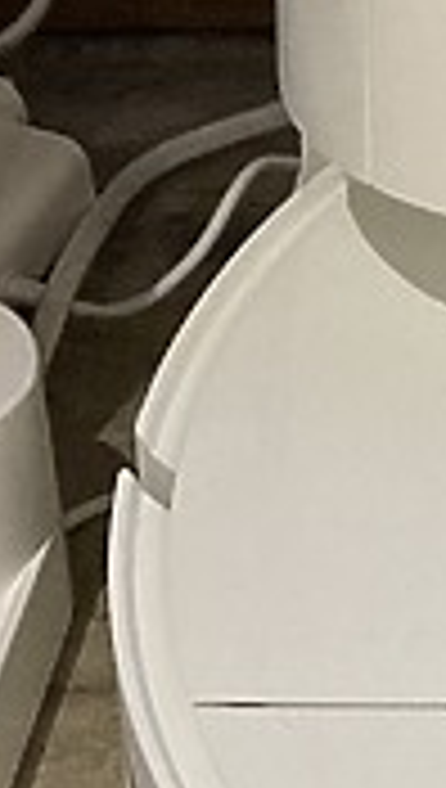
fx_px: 3496
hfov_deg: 7.0
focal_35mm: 167
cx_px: 946
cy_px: -275
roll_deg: -3.2
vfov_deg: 12.4
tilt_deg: -24.1
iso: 320
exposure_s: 1/40
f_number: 1.8
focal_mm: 3.99
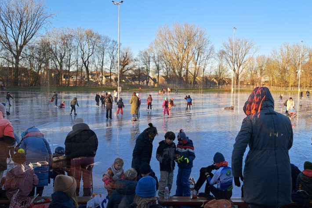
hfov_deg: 53.1
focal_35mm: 36
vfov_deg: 36.8
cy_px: 112
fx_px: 312
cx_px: 169
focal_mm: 5.23
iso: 50
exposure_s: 1/427
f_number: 1.8
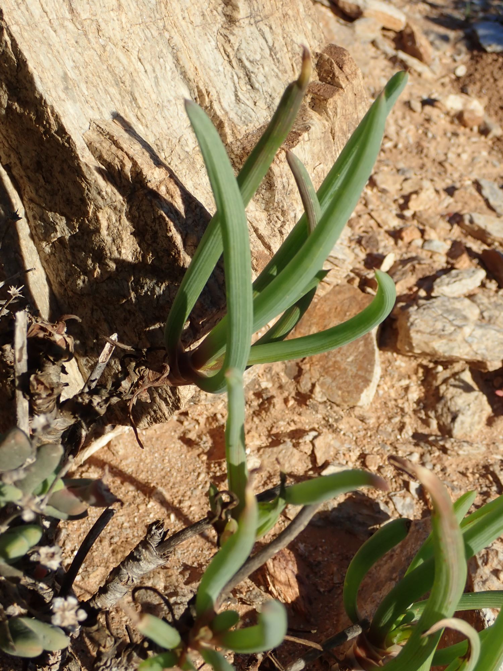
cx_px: 252
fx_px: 891
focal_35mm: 46
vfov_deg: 41.2
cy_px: 336
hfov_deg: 31.5
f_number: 4.5
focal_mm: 8.41
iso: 100
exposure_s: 1/500
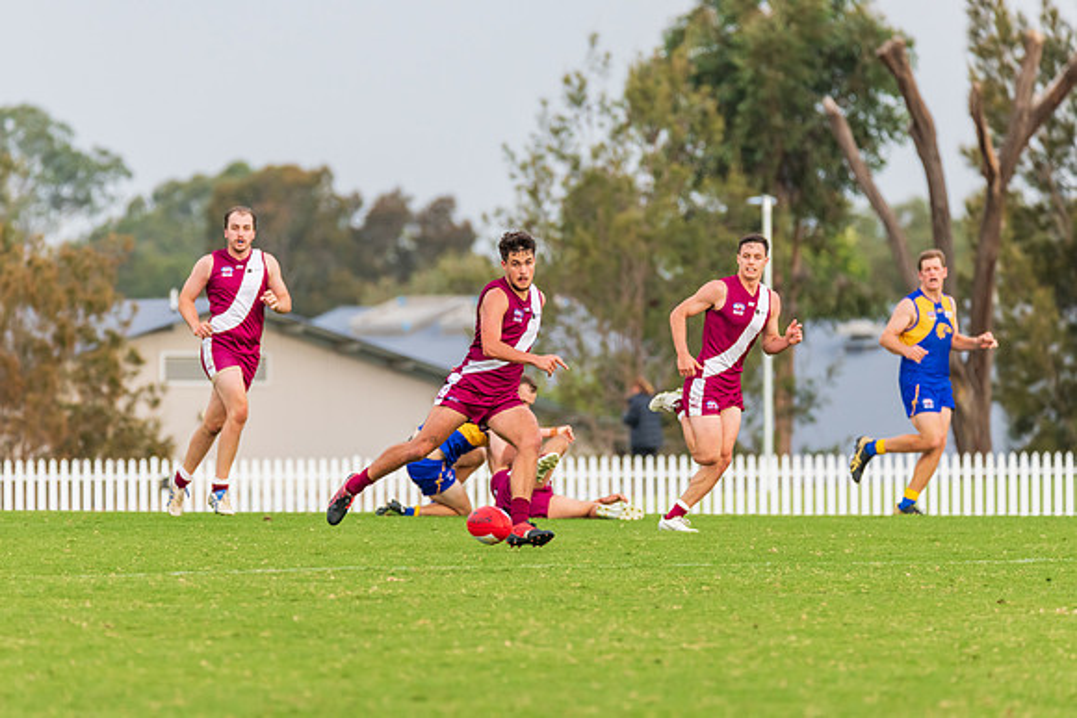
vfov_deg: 3.3
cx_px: 521
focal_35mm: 420
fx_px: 12564
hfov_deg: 4.9
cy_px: 353
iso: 800
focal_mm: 380
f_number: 6
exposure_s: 1/1250
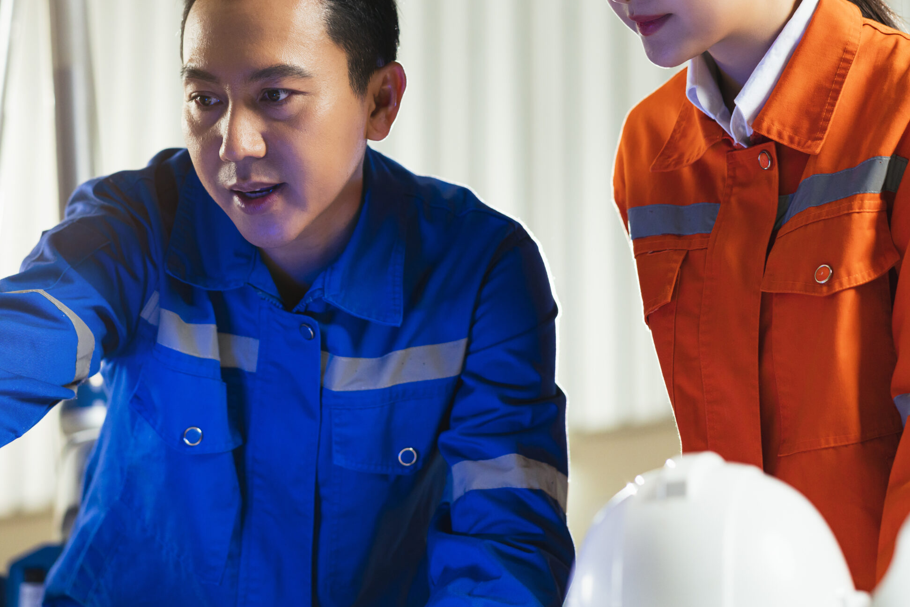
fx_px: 2831
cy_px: 209
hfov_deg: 18.3
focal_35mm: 112
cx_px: 393
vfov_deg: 12.2
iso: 640
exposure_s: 1/200
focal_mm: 85
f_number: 2.8
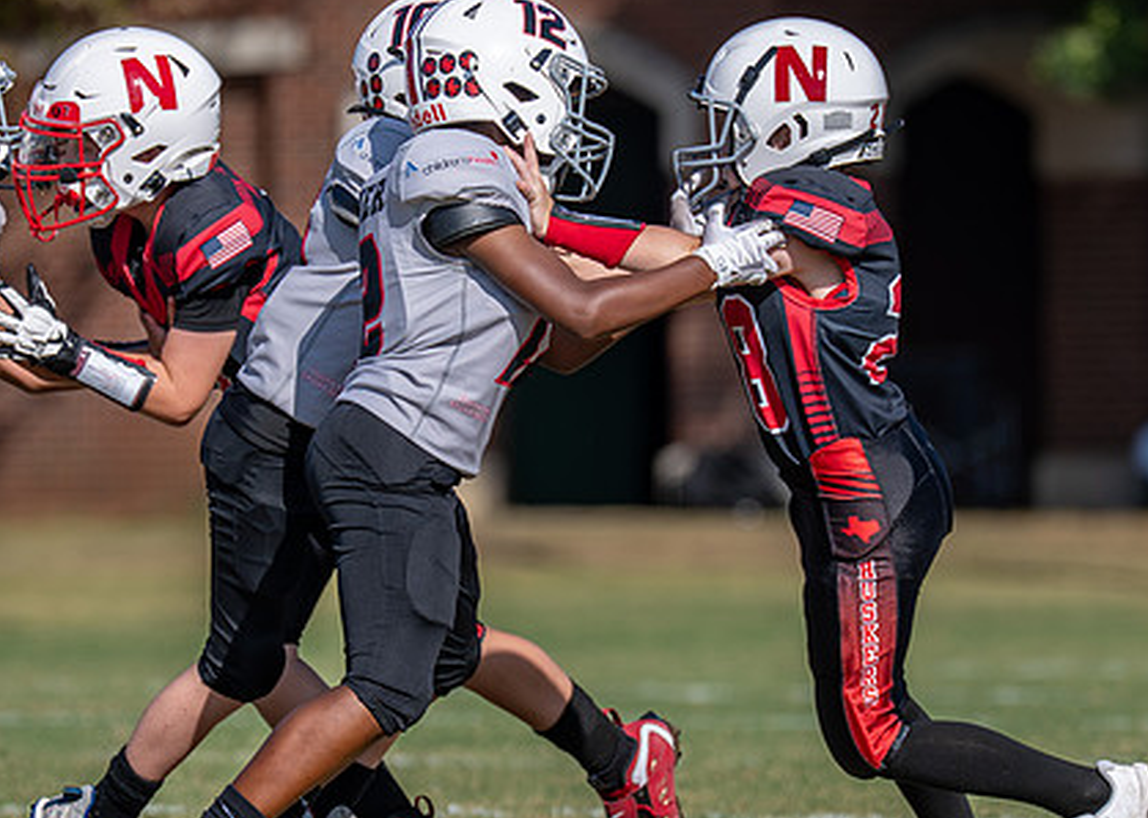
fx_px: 21831
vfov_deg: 2.1
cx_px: 547
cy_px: 565
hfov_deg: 3.0
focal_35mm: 670
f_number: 2.8
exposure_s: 1/2500
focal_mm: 200
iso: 100
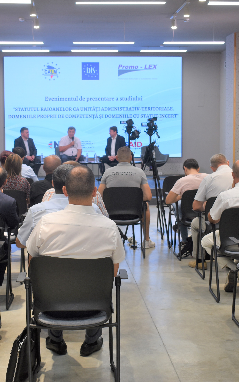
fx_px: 584
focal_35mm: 56
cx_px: 107
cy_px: 188
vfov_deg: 36.3
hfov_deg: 23.1
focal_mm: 24
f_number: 4
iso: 100
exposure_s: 1/40
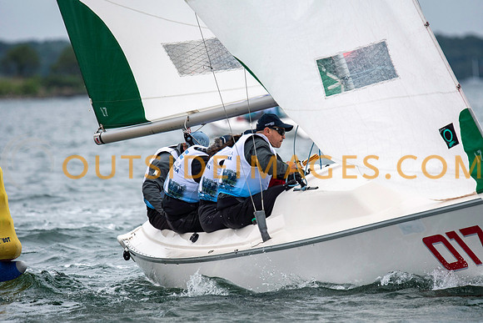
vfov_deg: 3.1
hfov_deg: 4.6
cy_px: 162
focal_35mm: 450
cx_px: 242
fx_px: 6039
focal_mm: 300
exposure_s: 1/2500
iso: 250
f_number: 4
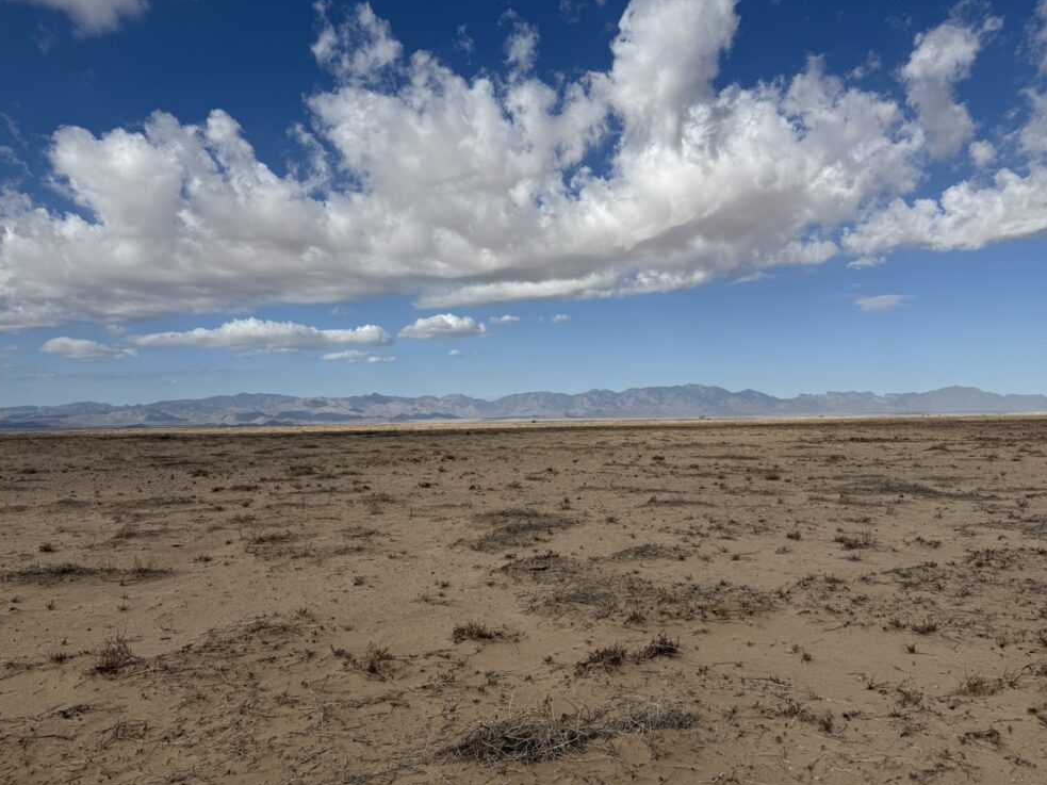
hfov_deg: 69.4
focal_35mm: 25
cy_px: 406
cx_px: 503
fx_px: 756
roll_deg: +1.2
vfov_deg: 54.9
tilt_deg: +1.3
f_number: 1.78
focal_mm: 6.76
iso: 80
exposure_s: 1/9091
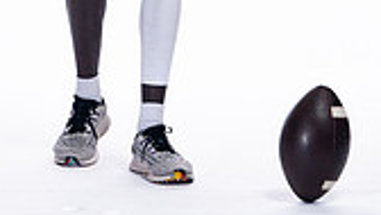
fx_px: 3085
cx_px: 147
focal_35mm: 305
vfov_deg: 3.9
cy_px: -276
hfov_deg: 7.1
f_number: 6.3
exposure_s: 1/250
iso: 400
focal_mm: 109
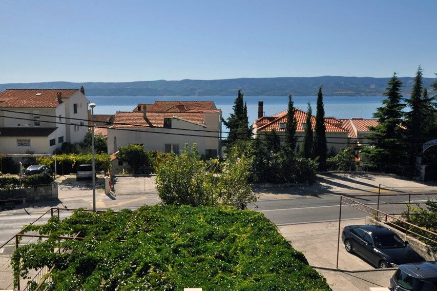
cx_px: 192
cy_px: 146
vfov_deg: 36.8
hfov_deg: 53.0
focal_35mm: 36
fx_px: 437
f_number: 16
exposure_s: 1/200
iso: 200
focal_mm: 20
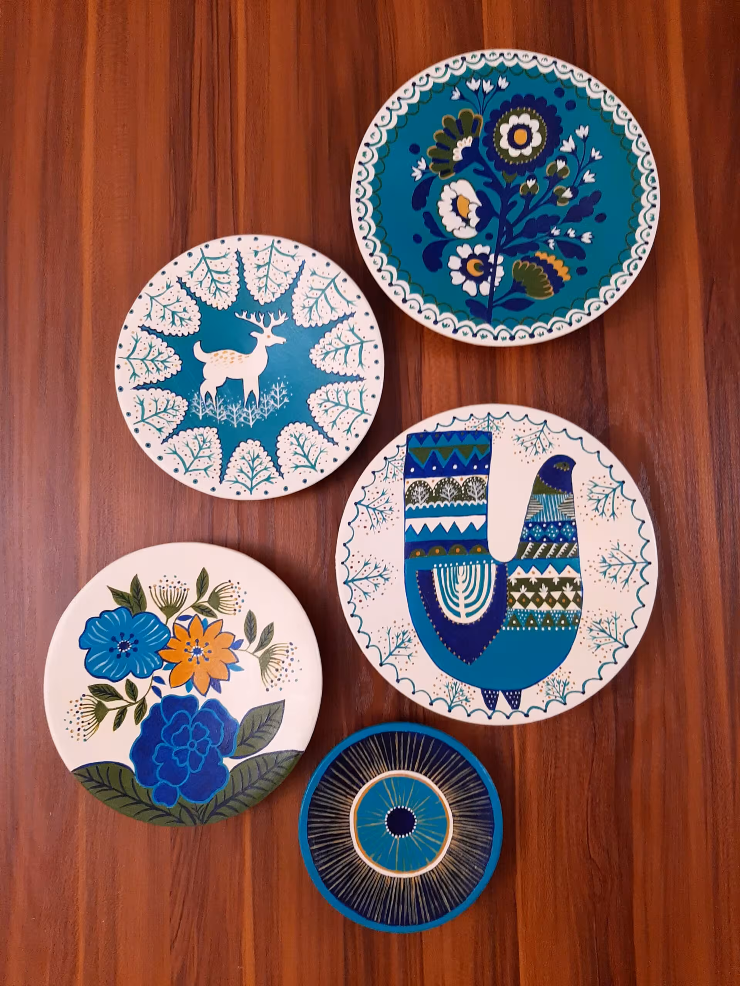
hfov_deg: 51.4
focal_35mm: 27
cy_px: 493
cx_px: 370
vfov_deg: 65.3
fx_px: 770
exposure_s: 1/25
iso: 174
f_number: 1.7
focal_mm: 3.93
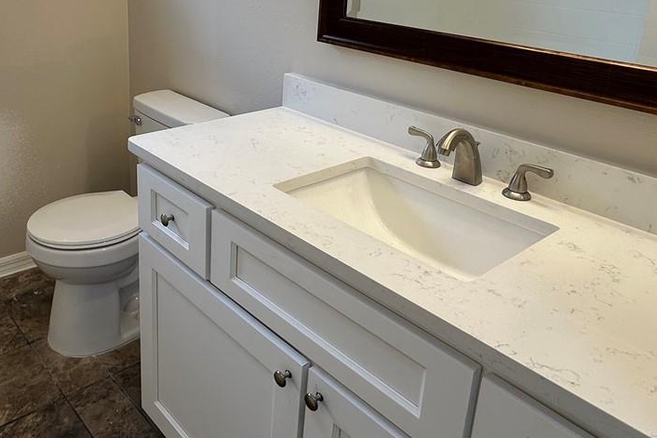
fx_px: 602
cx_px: 225
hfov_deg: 56.1
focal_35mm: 33
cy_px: 110
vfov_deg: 38.9
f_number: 2.2
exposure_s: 1/120
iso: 50
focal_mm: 2.22
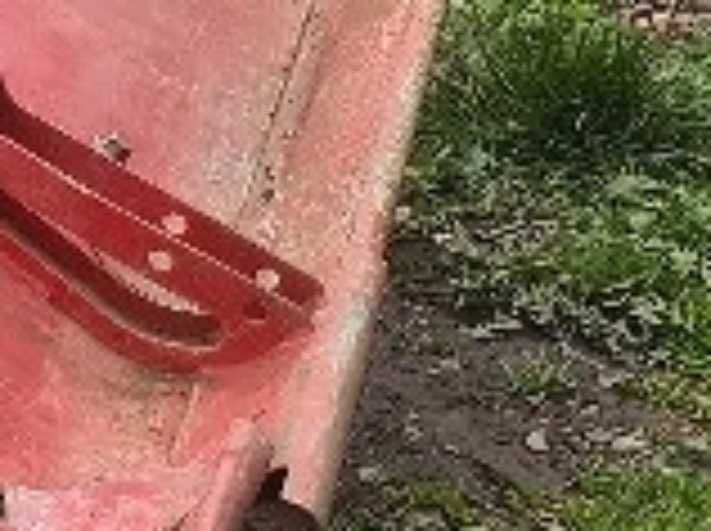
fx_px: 3384
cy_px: -490
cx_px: -1454
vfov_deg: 8.5
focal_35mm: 165
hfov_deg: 9.4
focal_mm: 5.4
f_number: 1.8
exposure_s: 1/100
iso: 80
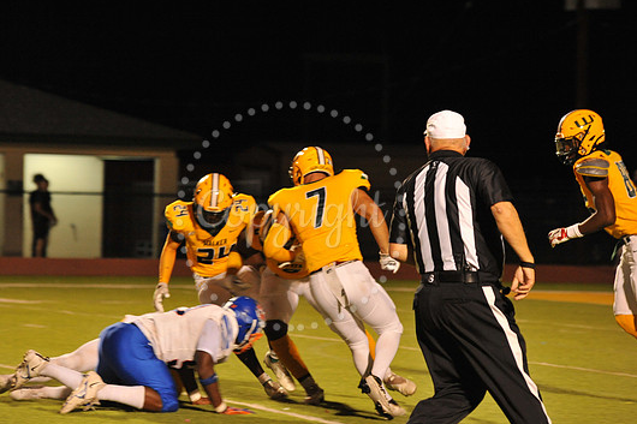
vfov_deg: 6.3
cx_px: 291
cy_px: 215
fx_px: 3874
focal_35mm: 219
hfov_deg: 9.4
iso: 3200
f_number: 6.3
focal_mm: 200
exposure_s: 1/160
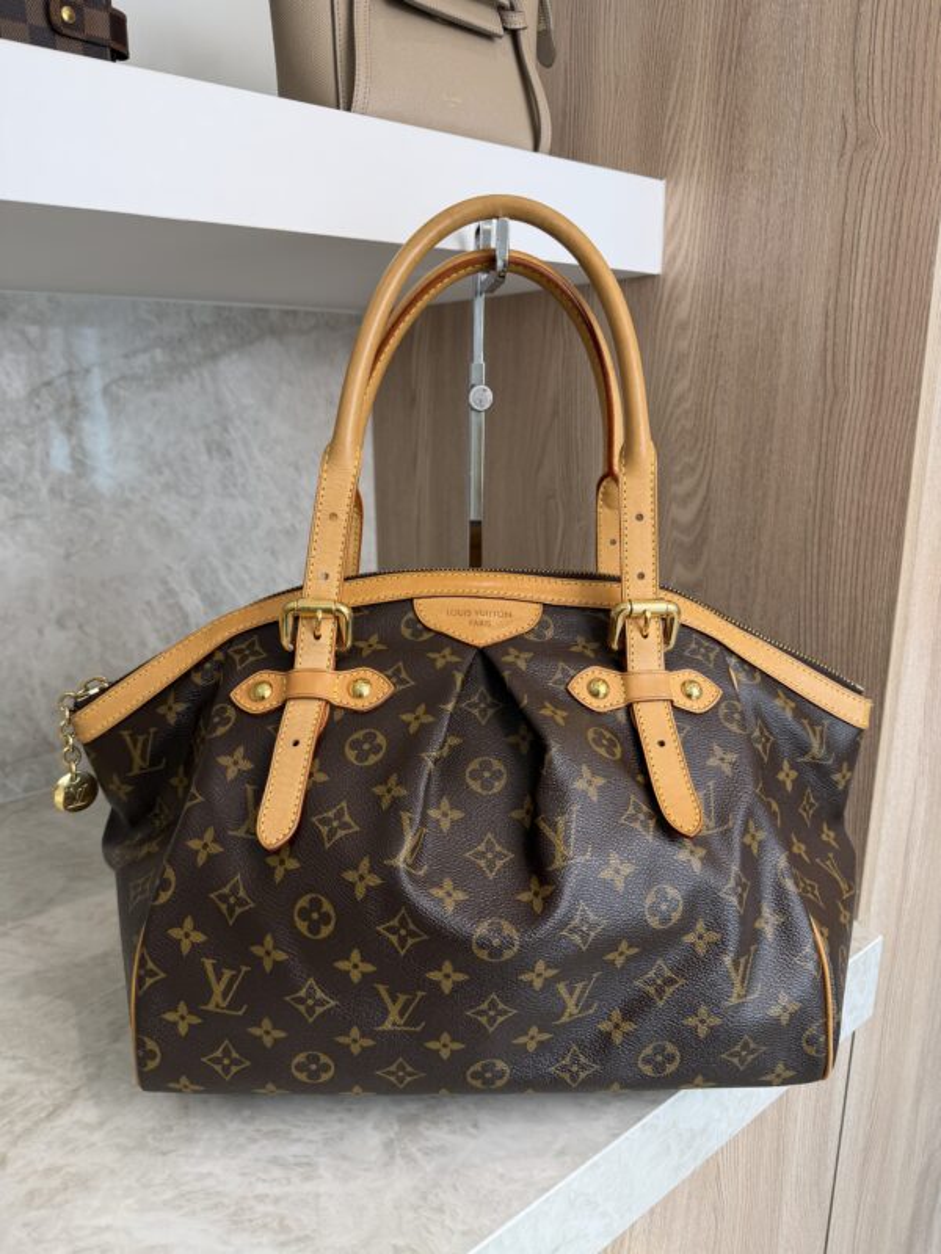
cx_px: 470
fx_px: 870
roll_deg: +0.4
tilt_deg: -14.4
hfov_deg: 56.8
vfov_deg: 71.6
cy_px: 627
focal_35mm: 24
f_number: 1.78
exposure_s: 1/120
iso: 80
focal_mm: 6.76
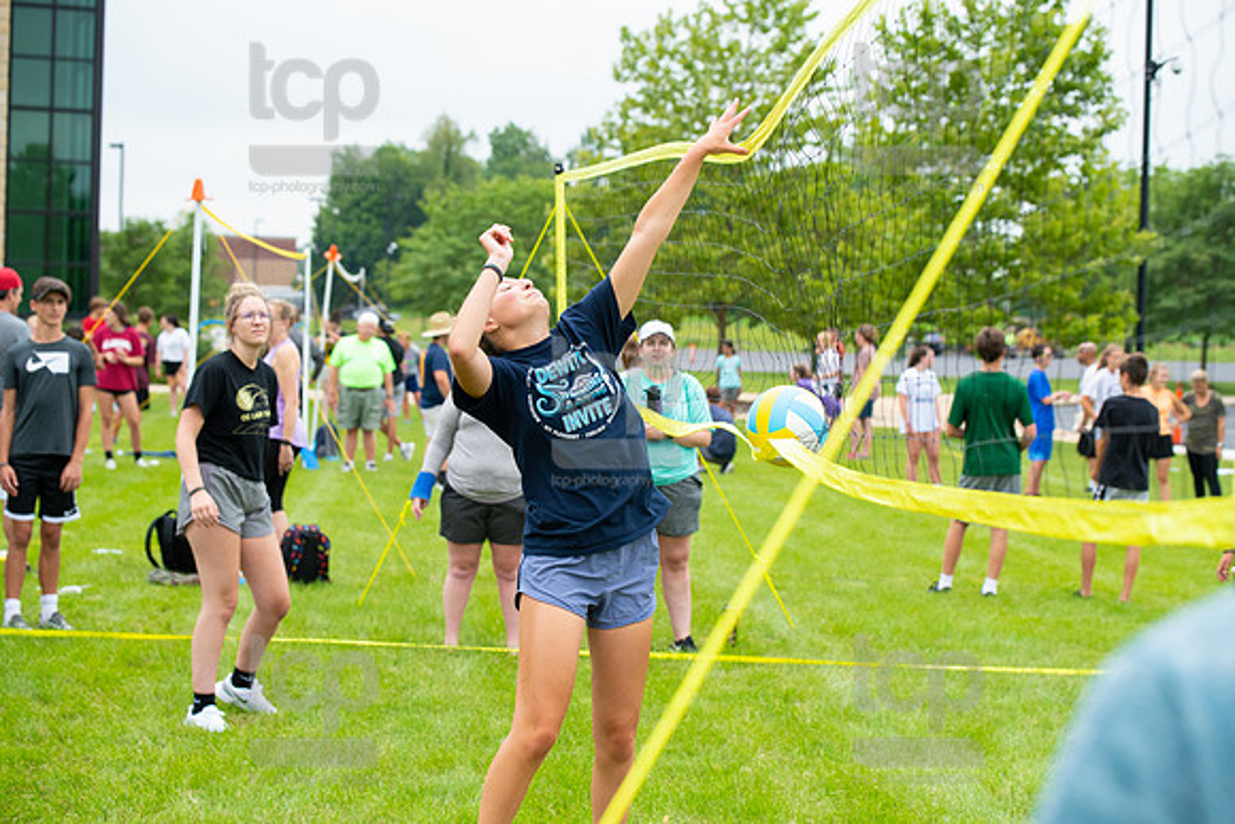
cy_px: 412
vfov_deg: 19.5
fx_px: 2402
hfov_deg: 28.8
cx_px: 618
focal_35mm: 70
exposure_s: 1/1250
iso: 640
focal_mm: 70
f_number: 4.5
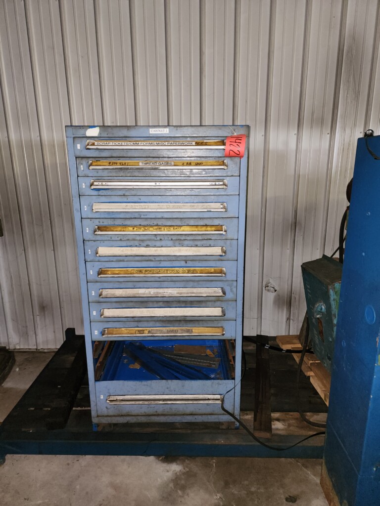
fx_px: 337
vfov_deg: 73.9
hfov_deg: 58.9
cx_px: 190
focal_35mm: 23
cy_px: 253
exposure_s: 1/10
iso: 125
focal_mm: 6.4
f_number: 1.8
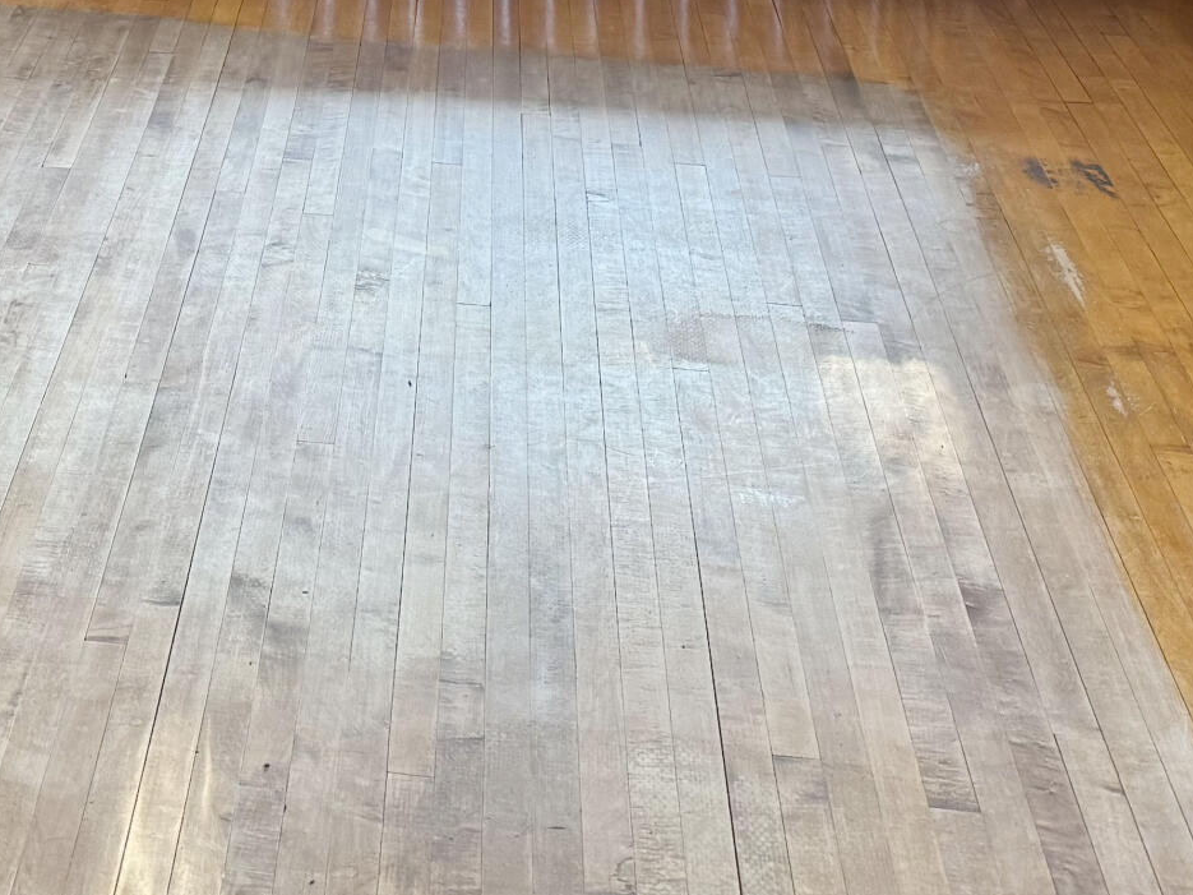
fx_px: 2653
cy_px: -469
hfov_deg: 24.2
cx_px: -9
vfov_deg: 17.2
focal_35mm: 77
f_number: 1.78
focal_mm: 6.76
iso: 160
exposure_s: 1/60
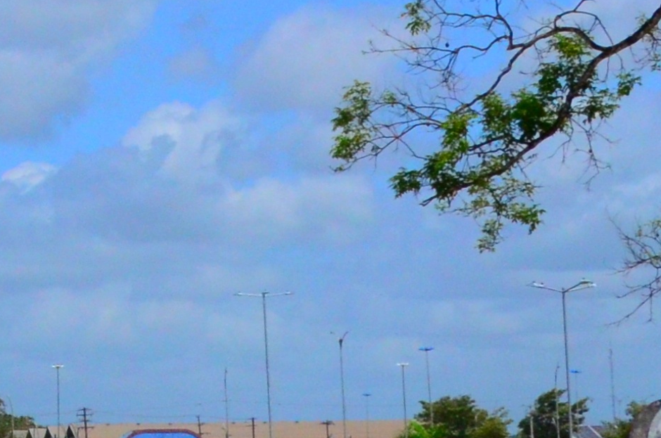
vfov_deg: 7.8
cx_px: -503
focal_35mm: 173
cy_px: -115
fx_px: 3171
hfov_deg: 11.1
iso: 1600
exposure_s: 1/4000
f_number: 6.3
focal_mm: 22
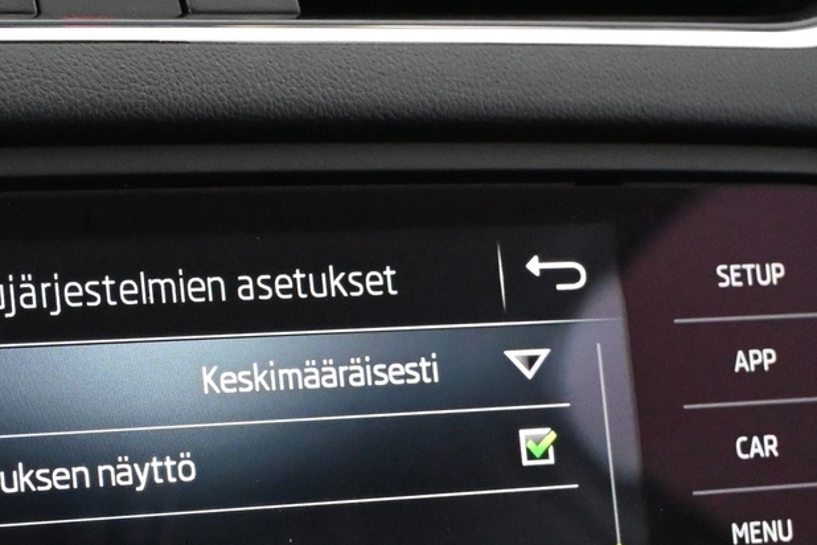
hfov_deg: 17.2
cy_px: 549
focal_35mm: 118
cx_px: 120
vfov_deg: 11.5
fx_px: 2678
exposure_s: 1/60
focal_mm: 30
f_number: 4.8
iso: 5600
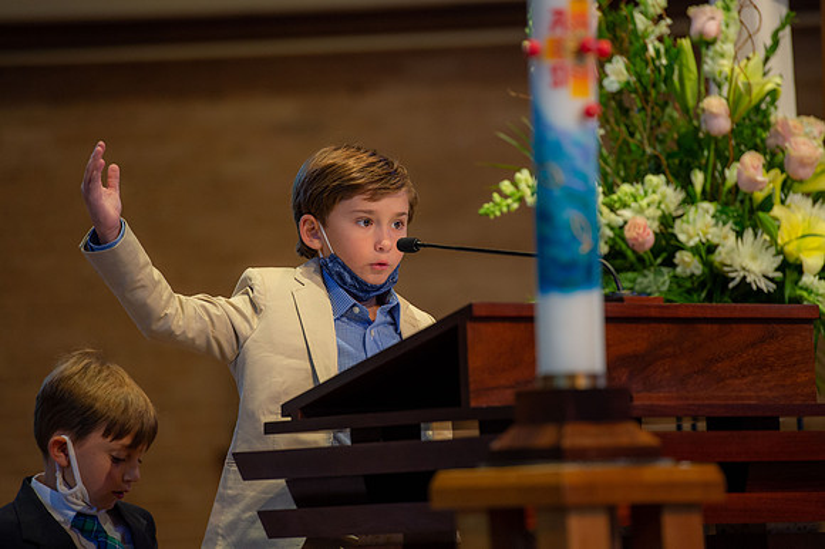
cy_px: 274
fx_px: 4581
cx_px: 412
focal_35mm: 200
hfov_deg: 10.3
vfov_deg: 6.9
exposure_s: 1/100
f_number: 4
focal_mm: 200
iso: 1600
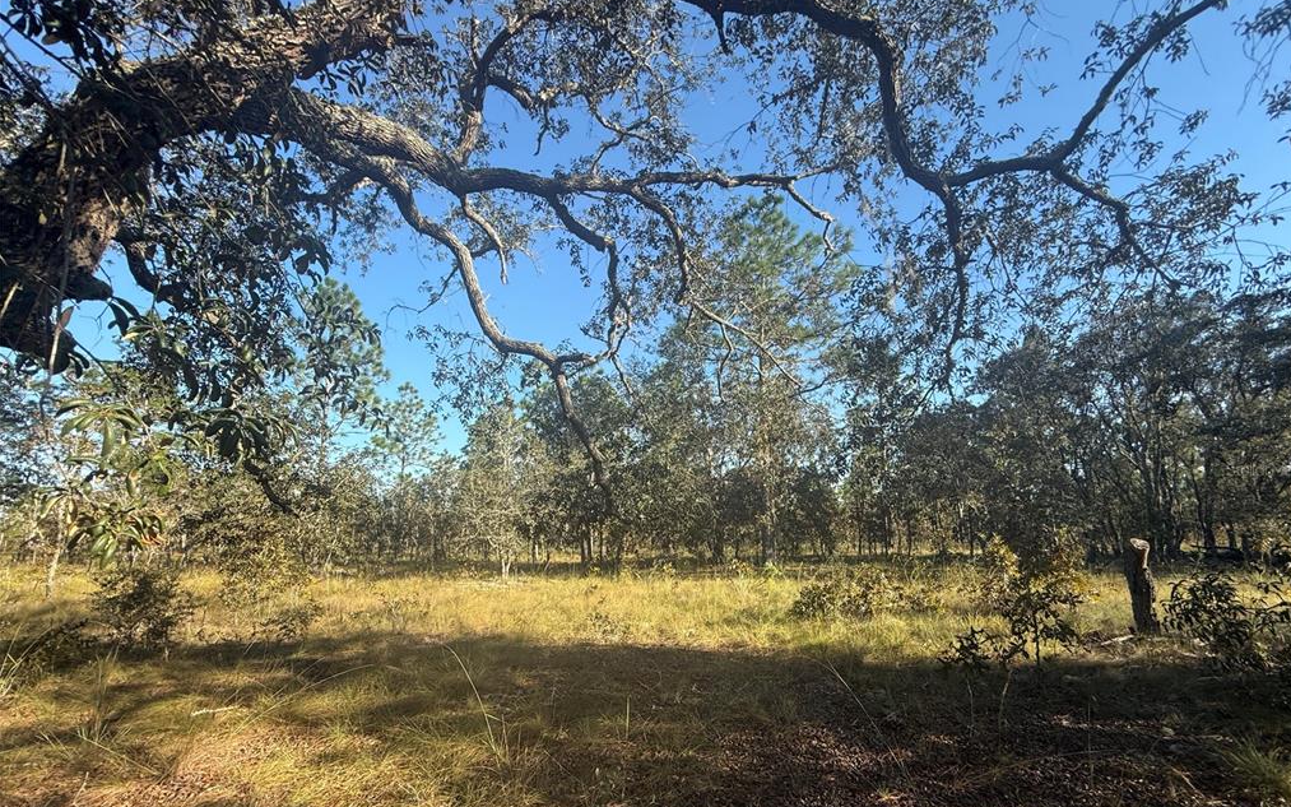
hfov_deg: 101.5
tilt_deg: +7.5
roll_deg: +1.1
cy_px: 469
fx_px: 528
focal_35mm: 15
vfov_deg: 74.2
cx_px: 651
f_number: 2.2
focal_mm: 2.22
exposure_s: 1/631
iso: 50
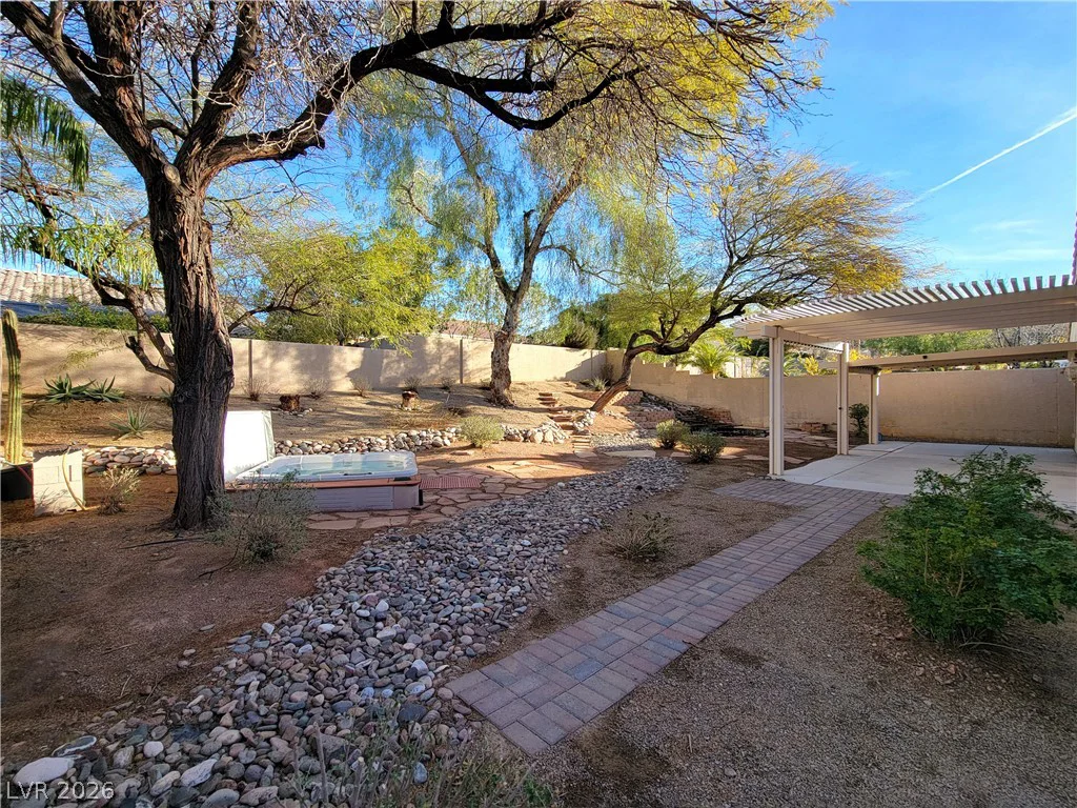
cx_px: 538
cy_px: 404
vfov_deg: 89.9
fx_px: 404
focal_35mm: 13
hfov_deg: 106.2
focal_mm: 2.2
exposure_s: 1/456
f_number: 2.2
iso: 50
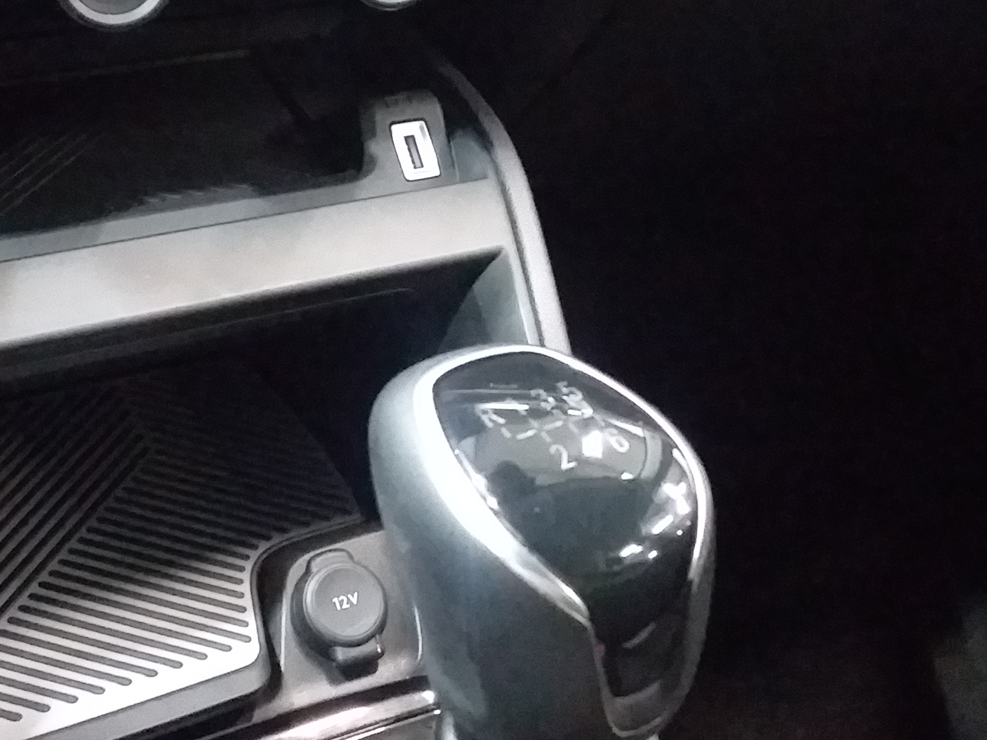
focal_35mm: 53
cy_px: 306
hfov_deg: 36.0
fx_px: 1511
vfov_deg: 27.5
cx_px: 388
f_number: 1.9
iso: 1000
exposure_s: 1/17
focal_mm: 2.91
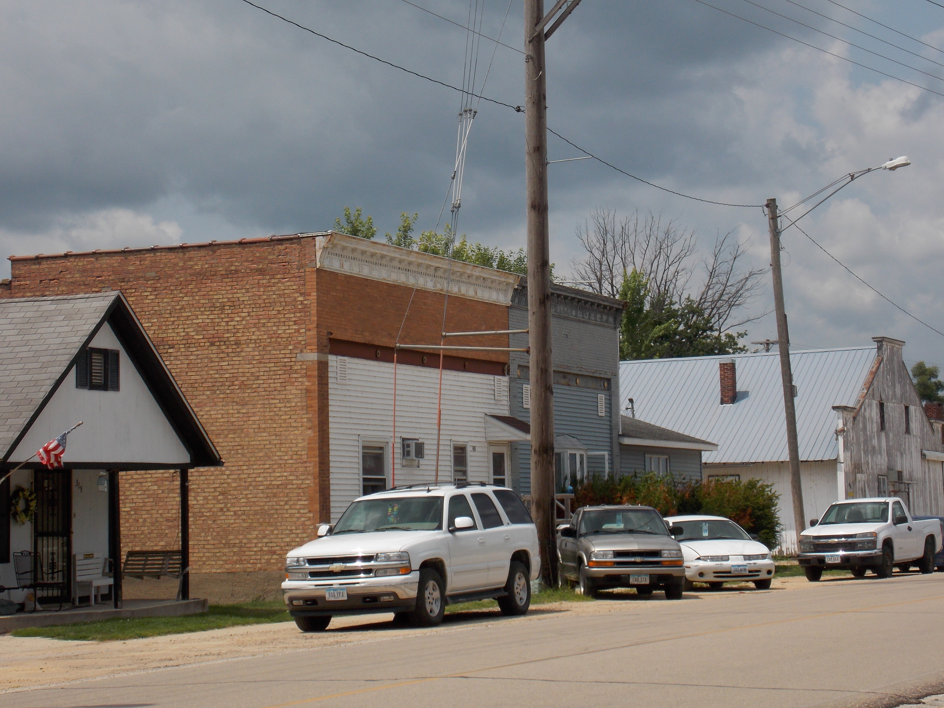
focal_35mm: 78
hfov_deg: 25.0
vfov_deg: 18.9
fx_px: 2127
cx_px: 472
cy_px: 354
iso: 80
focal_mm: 13.9
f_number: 4.3
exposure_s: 1/1000
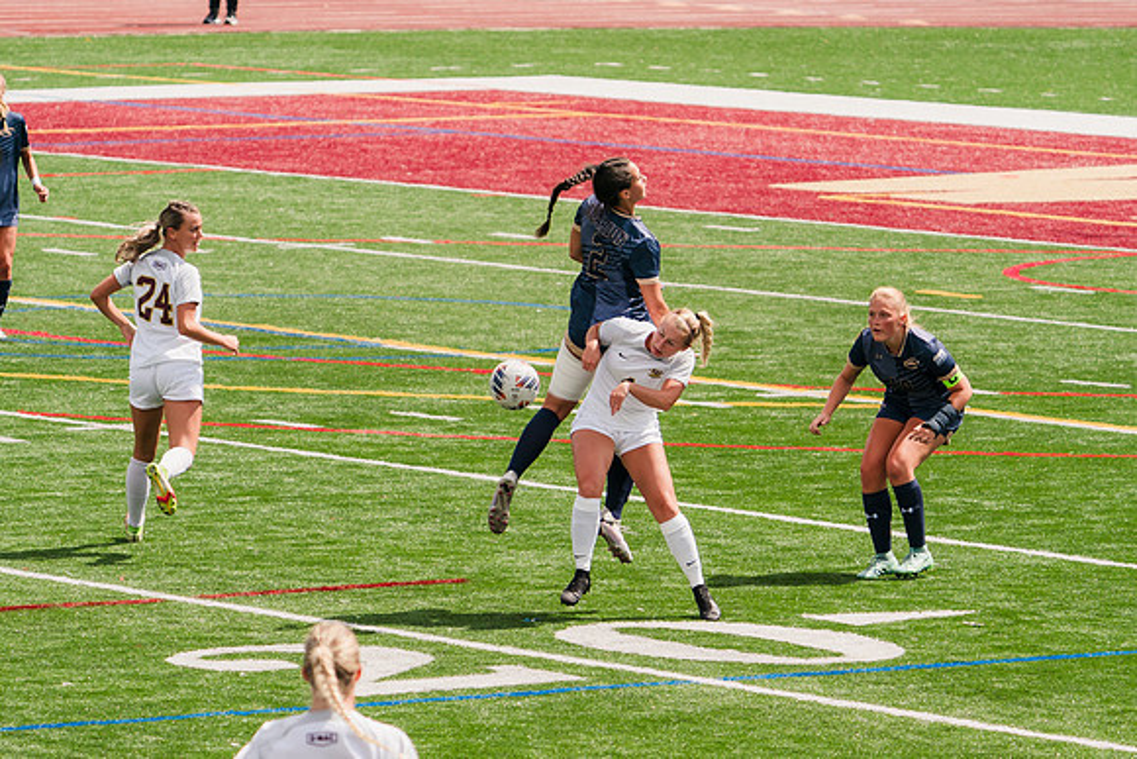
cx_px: 562
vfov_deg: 4.6
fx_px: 9477
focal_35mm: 300
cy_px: 381
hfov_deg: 6.9
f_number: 5.6
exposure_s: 1/1600
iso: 320
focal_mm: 200
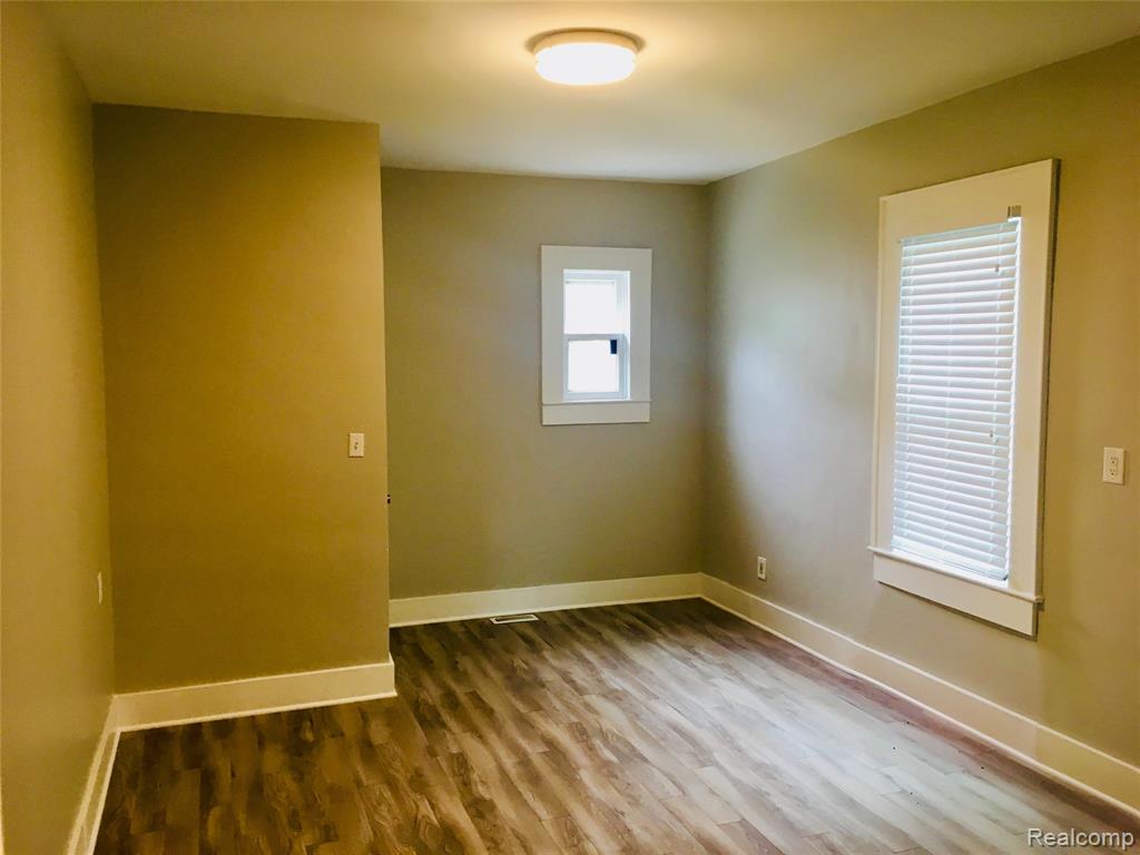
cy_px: 428
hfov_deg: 61.7
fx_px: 955
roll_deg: +0.5
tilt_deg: -5.3
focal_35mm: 29
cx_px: 570
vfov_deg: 48.2
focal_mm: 4.15
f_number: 2.2
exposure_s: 1/30
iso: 64
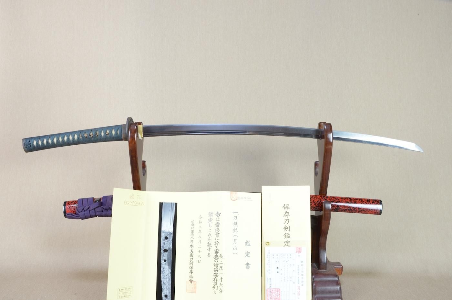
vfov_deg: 43.5
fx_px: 376
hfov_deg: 62.0
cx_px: 226
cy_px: 150
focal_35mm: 30
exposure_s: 1/2
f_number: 11
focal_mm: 20
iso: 400
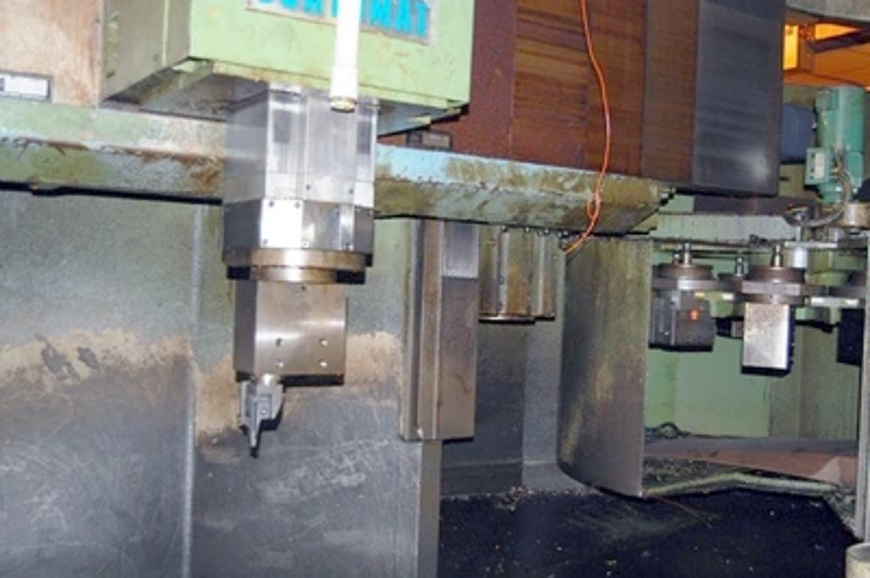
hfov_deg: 49.6
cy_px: 289
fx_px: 942
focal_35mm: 39
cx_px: 435
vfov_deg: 34.2
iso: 400
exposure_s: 1/60
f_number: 4.2
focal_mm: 26
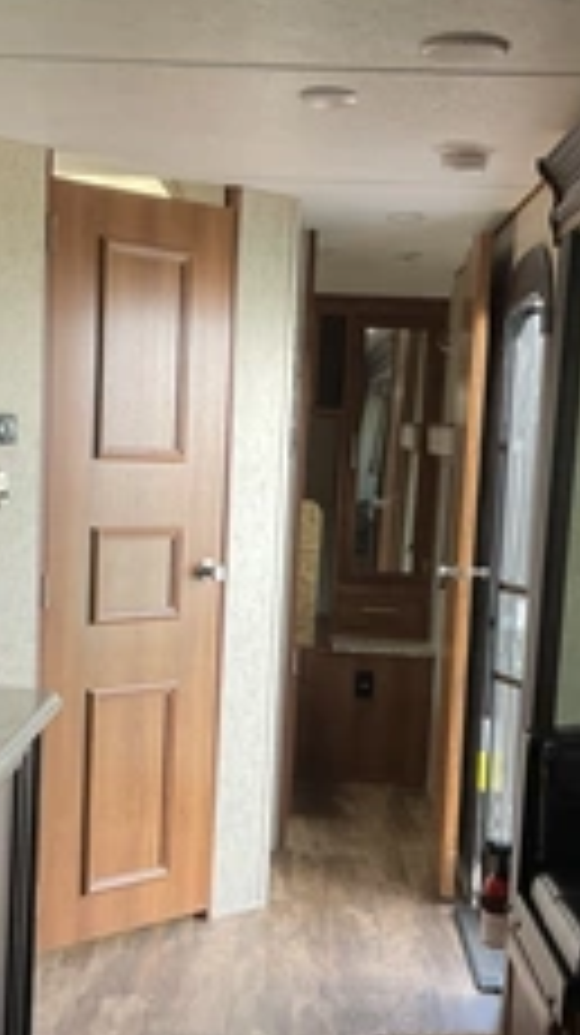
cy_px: 608
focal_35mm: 55
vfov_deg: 37.8
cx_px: 243
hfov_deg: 21.8
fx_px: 1507
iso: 64
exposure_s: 1/62
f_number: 1.8
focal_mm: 3
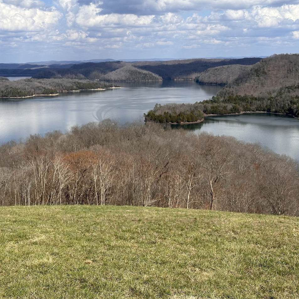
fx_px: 557
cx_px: 141
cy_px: 150
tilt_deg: -9.5
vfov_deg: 30.0
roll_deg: +0.9
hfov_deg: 30.0
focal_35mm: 57
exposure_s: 1/5000
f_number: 1.78
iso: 64
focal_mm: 6.86
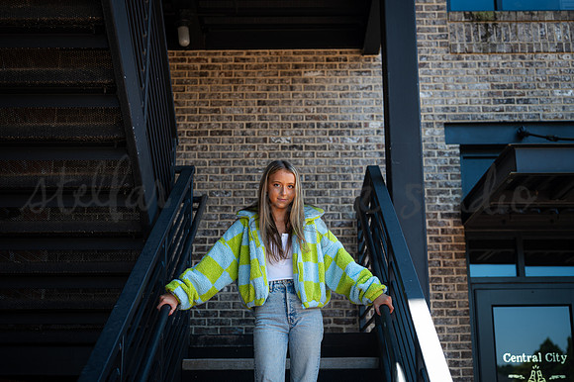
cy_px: 191
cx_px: 287
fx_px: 797
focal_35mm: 50
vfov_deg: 27.0
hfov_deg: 39.6
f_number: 2.8
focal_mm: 50
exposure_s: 1/400
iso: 160
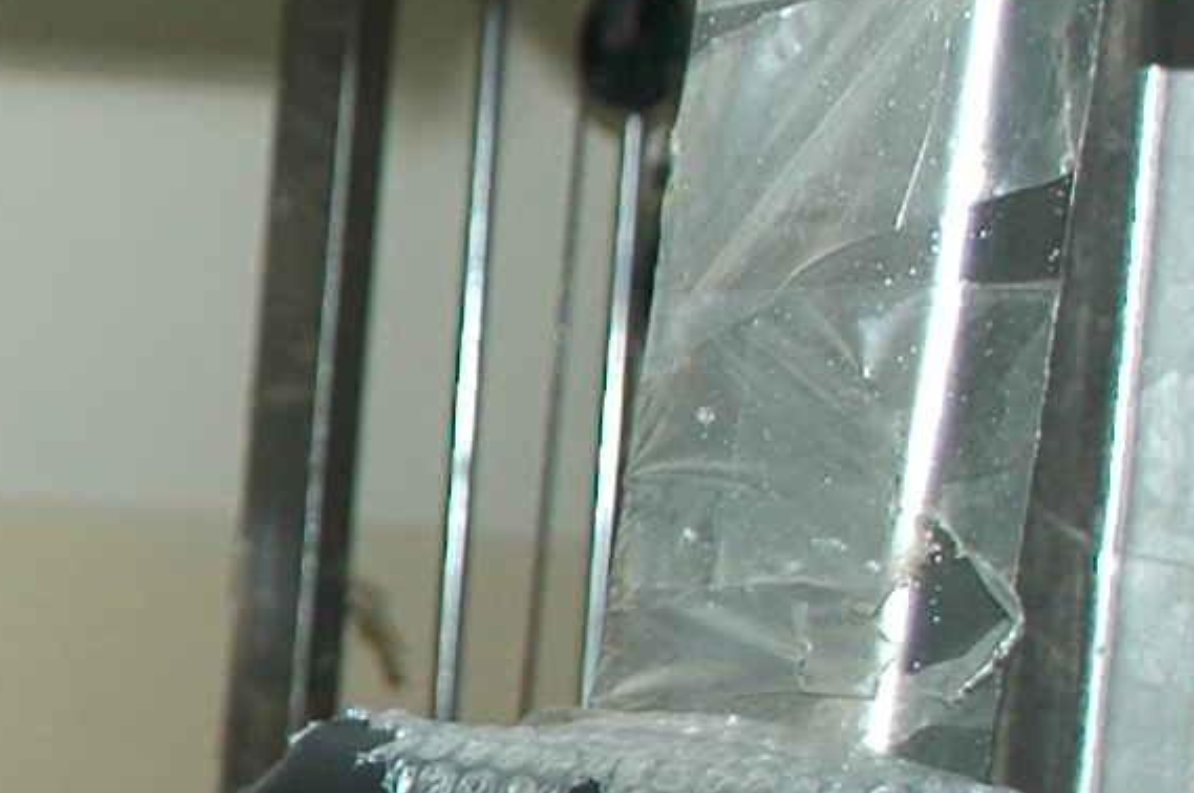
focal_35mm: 222
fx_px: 7354
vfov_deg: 6.2
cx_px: -1442
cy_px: 827
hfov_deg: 8.6
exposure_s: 1/60
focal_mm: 28
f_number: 4
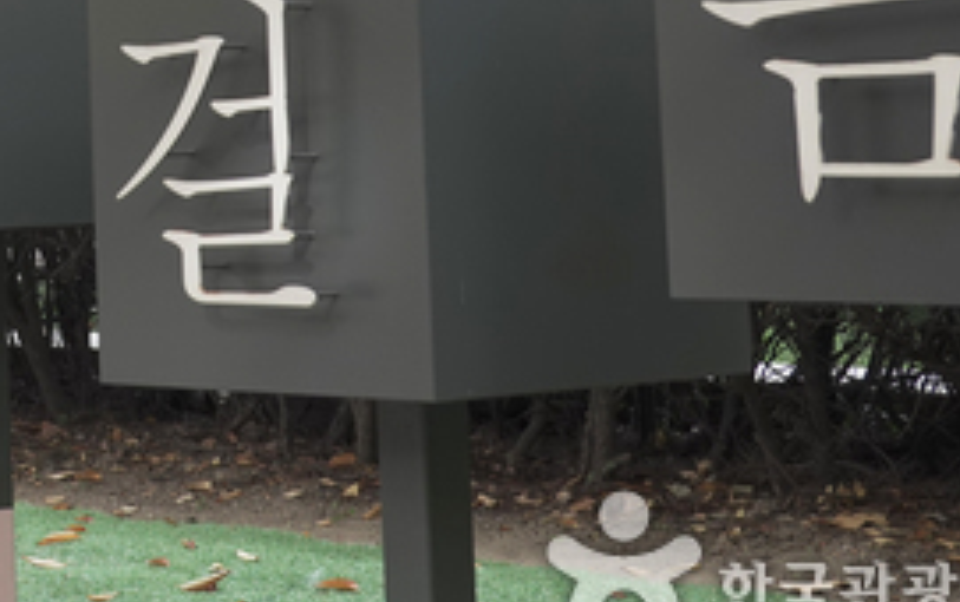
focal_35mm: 105
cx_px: -108
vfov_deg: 12.2
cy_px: -106
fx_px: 2750
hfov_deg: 19.0
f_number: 4
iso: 125
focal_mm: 14.99
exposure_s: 1/100
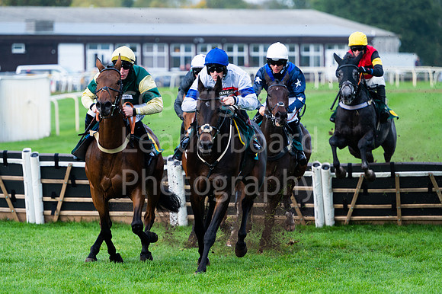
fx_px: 2577
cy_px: 147
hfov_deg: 9.8
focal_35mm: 210
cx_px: 221
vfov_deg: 6.5
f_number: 4
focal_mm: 210
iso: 500
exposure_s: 1/1000
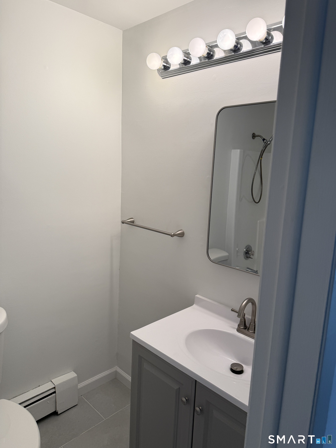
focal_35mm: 24
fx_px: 311
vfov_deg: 71.6
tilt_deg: -8.8
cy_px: 224
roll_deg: -2.6
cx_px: 168
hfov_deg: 56.8
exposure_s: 1/350
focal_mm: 6.76
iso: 100
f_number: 1.78
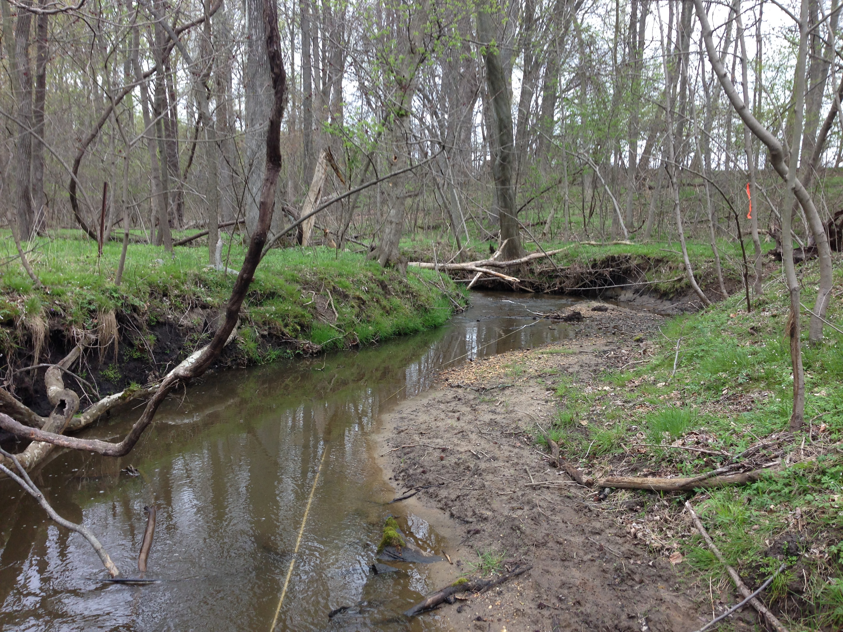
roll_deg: -0.7
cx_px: 422
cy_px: 316
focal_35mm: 33
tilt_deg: -6.6
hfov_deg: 55.4
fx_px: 804
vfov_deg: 42.9
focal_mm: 4.12
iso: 50
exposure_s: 1/120
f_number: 2.4
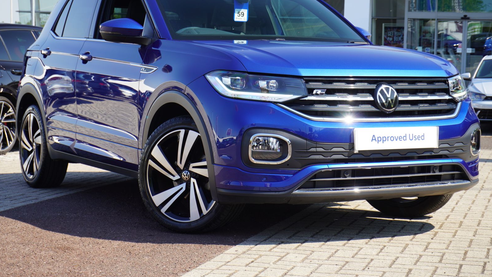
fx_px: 991
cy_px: 114
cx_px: 245
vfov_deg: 15.9
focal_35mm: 76
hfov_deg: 27.9
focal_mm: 48
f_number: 5.6
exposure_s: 1/90
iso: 100
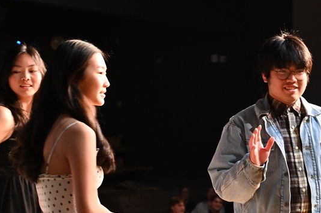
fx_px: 766
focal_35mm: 86
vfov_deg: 15.7
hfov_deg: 23.2
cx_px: 274
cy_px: 183
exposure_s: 1/60
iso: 3600
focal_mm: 45
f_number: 4
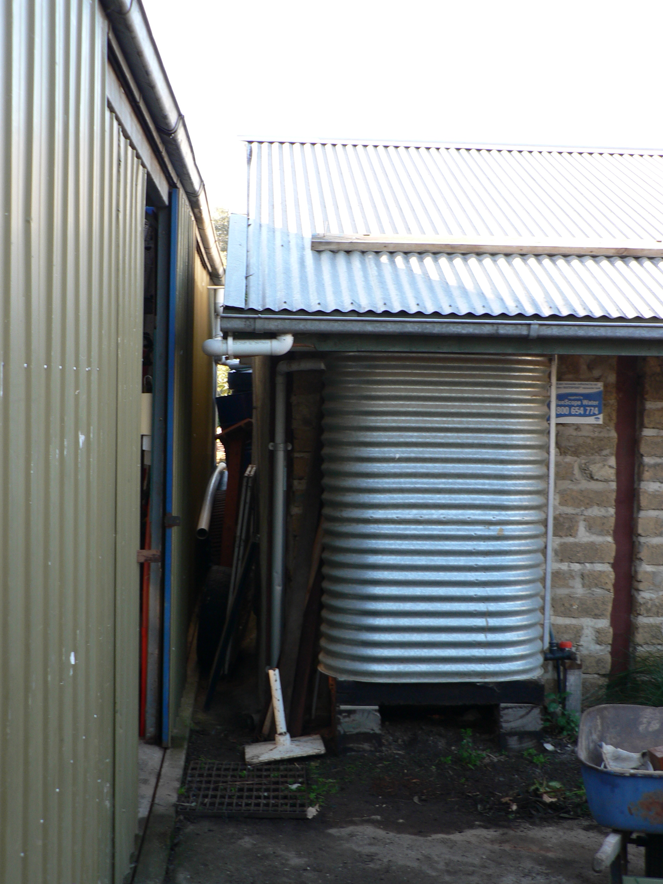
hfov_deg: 29.1
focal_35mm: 50
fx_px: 1277
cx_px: 328
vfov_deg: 38.2
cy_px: 446
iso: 80
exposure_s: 1/60
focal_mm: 8.2
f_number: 2.8
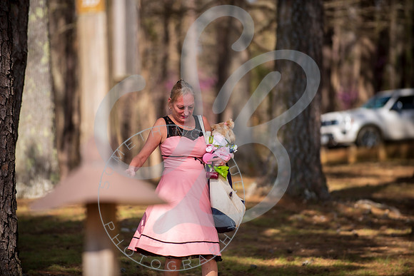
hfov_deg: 10.3
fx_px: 2300
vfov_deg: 6.9
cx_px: 207
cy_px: 138
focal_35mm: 200
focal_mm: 200
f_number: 2.8
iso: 100
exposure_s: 1/640
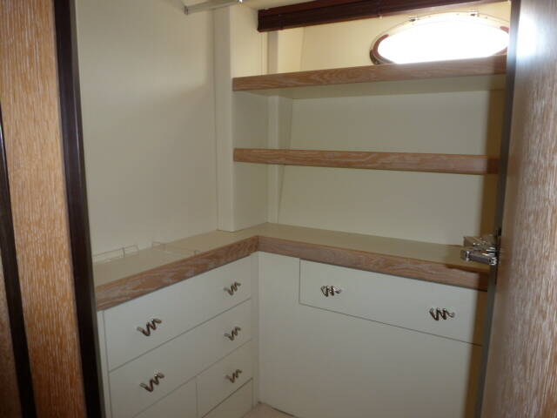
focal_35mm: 24
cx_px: 278
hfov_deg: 71.6
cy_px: 209
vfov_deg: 56.8
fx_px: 386
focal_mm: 4.3
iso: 125
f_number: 3.3
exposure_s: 1/60
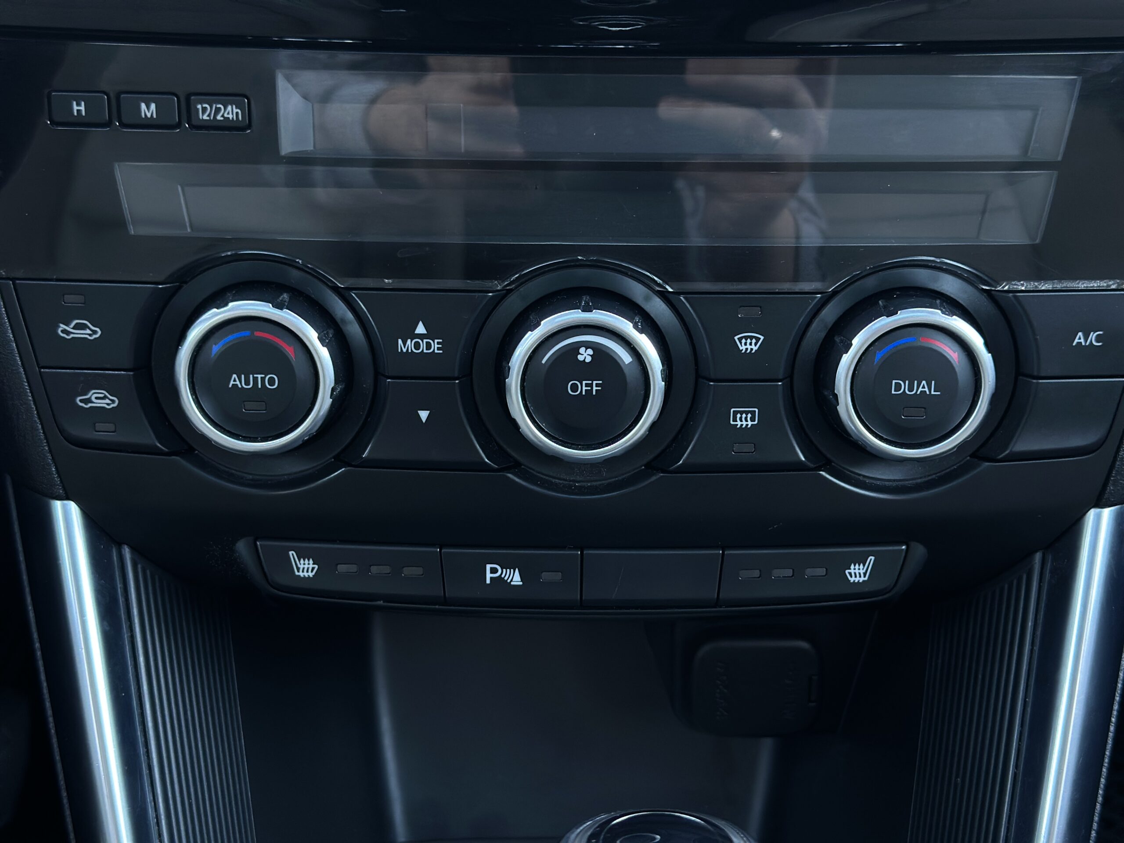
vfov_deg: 30.3
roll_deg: +0.0
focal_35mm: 48
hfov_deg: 39.7
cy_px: 422
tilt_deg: -23.6
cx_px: 562
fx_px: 1559
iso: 250
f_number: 1.78
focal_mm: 6.86
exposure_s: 1/60
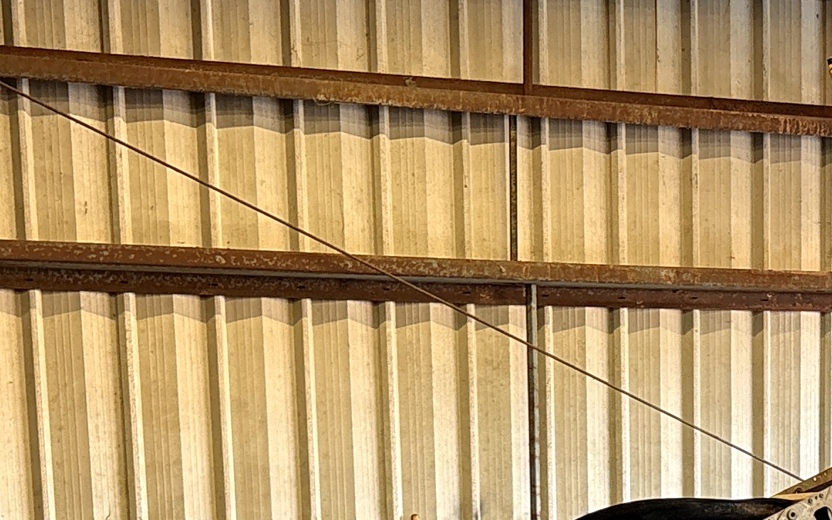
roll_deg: +1.0
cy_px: 863
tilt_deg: -8.8
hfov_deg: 21.8
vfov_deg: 12.8
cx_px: 568
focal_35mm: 95
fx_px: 2154
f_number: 1.6
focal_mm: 5.96
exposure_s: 1/60
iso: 160
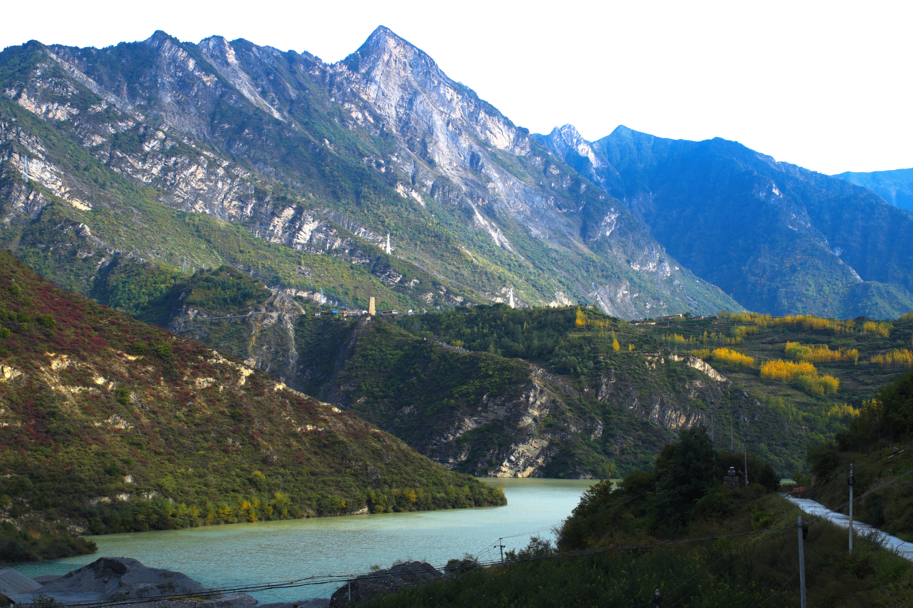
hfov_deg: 44.5
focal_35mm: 44
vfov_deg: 30.5
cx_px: 456
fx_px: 1116
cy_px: 304
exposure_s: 1/45
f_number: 8
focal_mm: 29.2
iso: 200
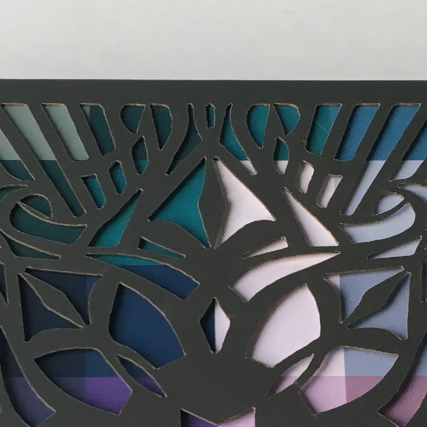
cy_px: 385
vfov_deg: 13.5
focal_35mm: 128
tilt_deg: -60.1
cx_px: 223
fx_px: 1786
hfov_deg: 13.6
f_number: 2.2
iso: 32
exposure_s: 1/33
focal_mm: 4.15
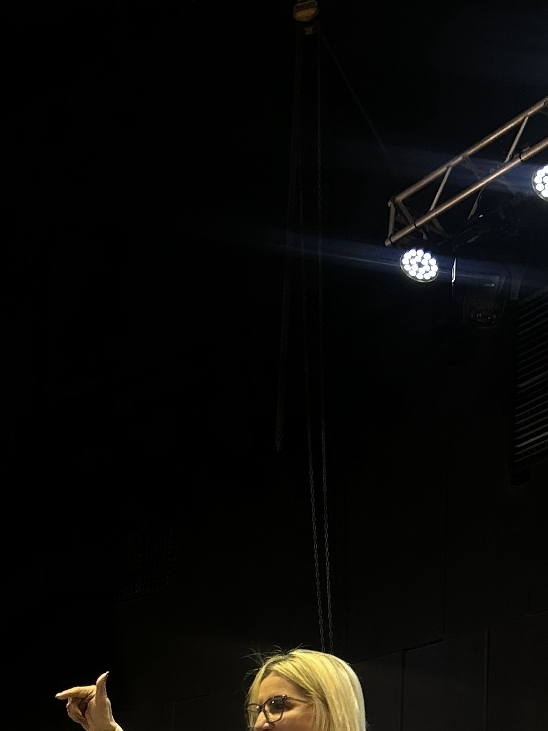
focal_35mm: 79
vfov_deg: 23.8
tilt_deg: +13.5
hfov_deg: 18.6
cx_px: 186
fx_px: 1668
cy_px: 713
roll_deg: -4.0
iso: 125
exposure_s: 1/105
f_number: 1.5
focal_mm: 5.7
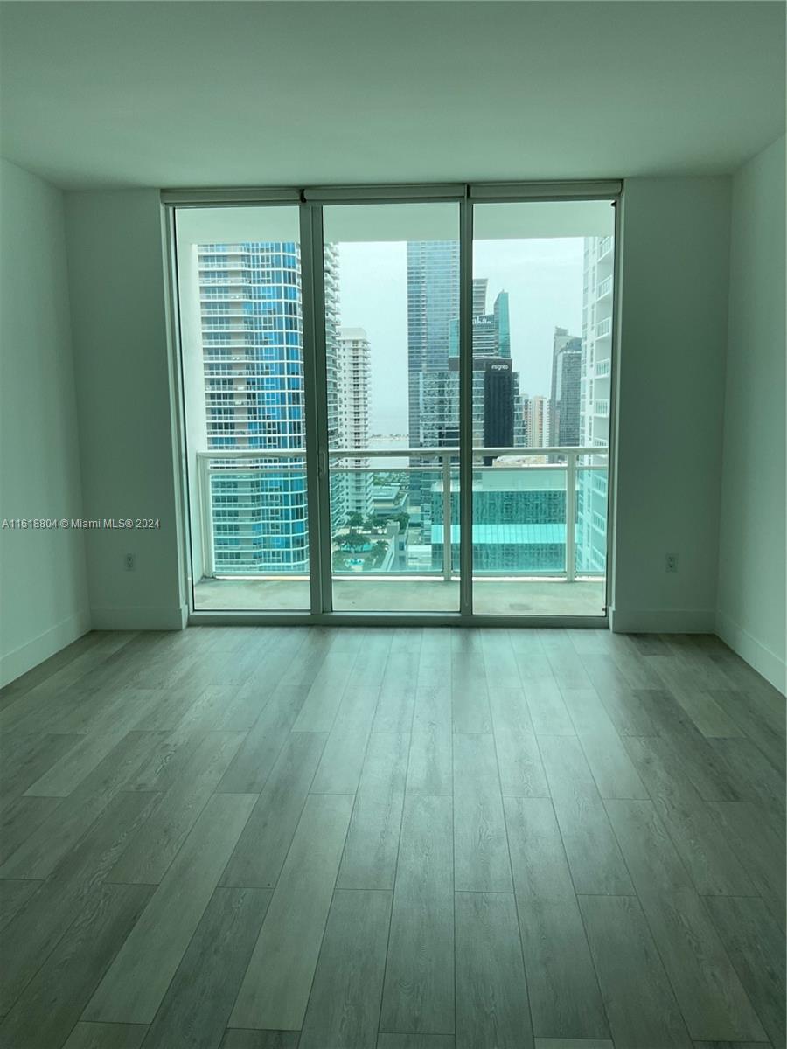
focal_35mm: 29
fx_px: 879
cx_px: 394
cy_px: 524
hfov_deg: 48.2
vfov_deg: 61.7
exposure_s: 1/422
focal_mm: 3
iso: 16
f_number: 1.8
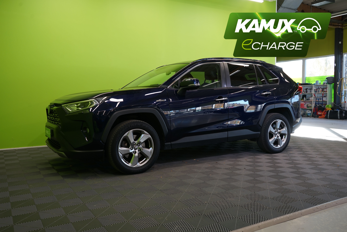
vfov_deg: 42.3
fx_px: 299
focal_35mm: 31
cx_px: 174
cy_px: 116
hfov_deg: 60.3
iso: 400
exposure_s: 1/30
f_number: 6.3
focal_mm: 31
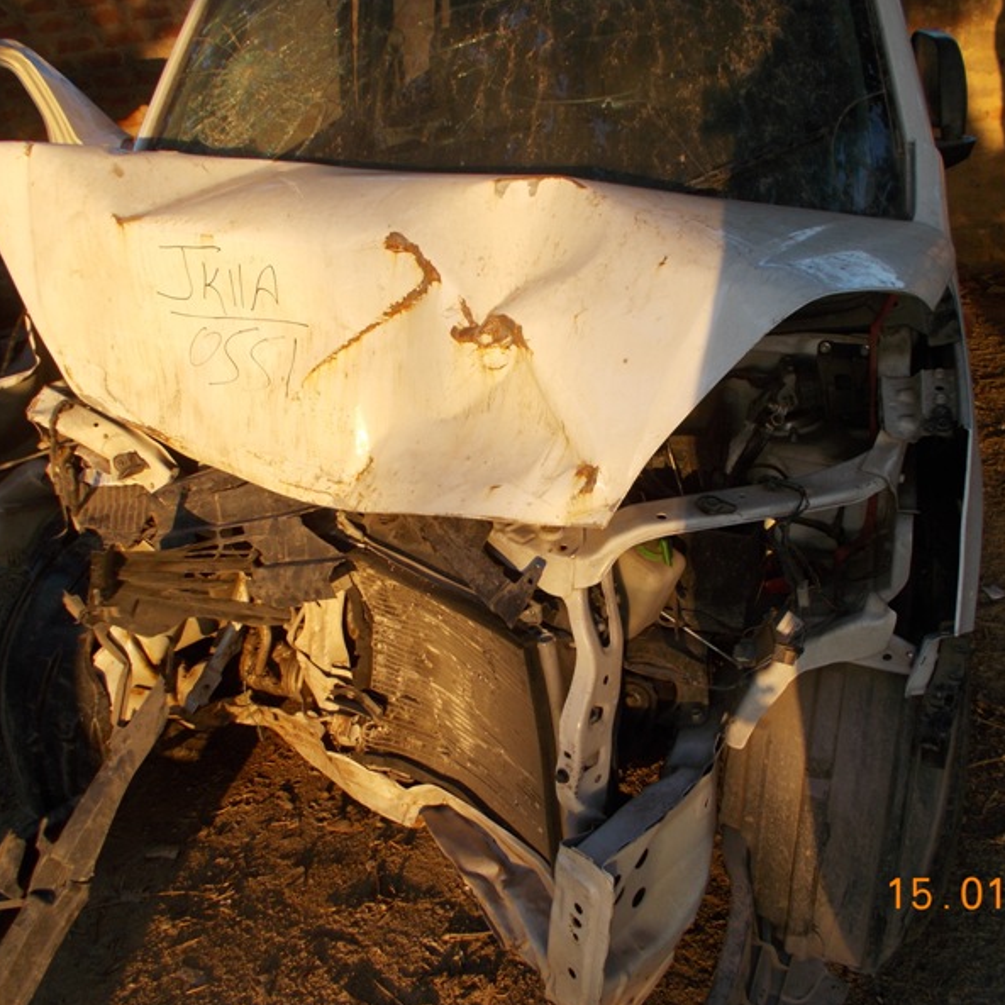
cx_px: 524
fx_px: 1018
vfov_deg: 52.5
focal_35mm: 31
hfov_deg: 52.5
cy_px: 505
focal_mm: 4.6
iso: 80
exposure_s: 1/125
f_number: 3.2
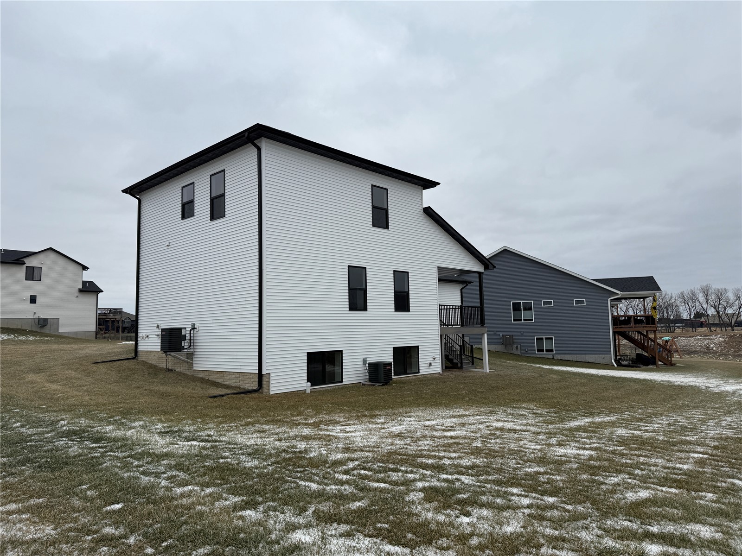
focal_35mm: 24
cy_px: 278
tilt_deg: +6.2
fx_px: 514
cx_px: 371
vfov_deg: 56.8
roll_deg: +0.6
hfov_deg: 71.6
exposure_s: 1/2801
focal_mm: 6.76
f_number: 1.78
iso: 80
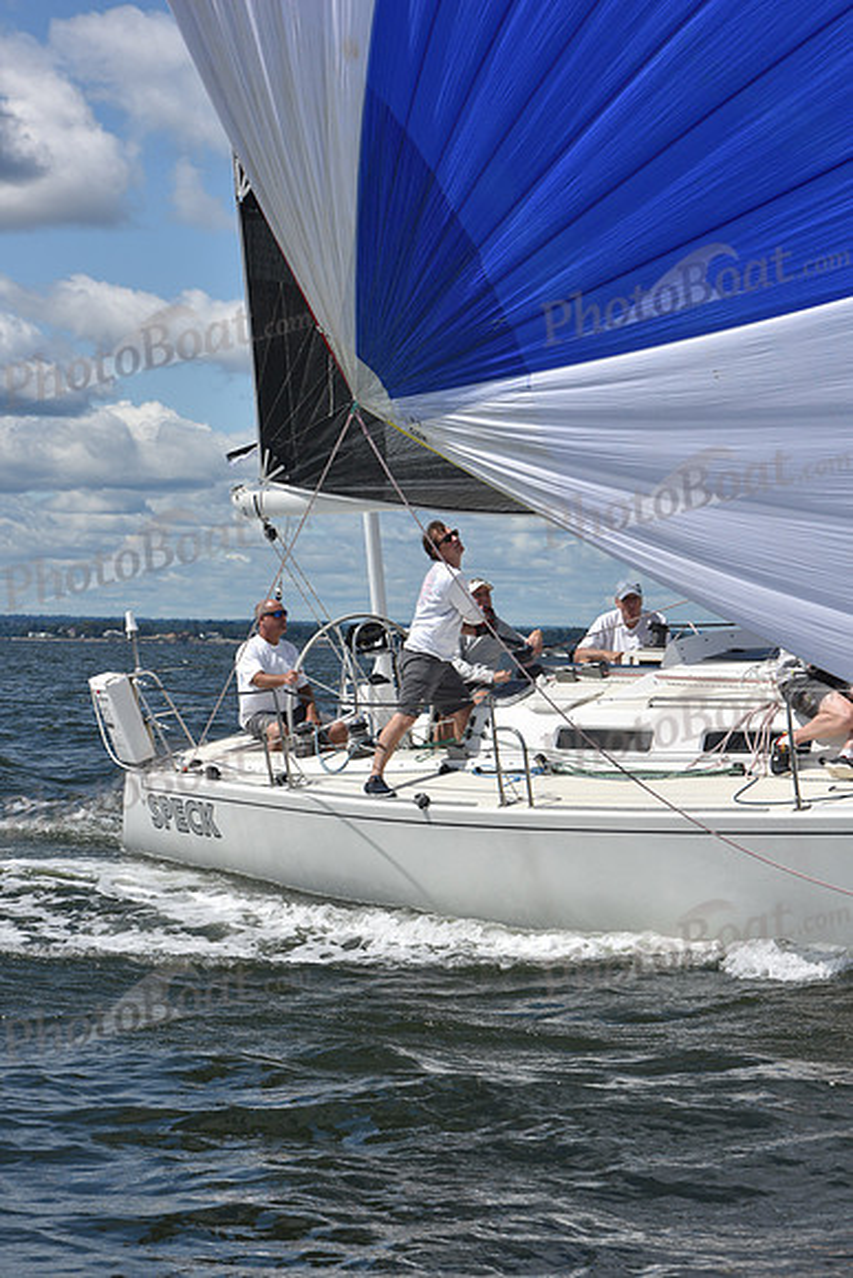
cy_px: 639
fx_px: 3552
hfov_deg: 13.7
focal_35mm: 100
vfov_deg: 20.4
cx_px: 426
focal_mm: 100
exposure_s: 1/800
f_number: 13
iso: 250
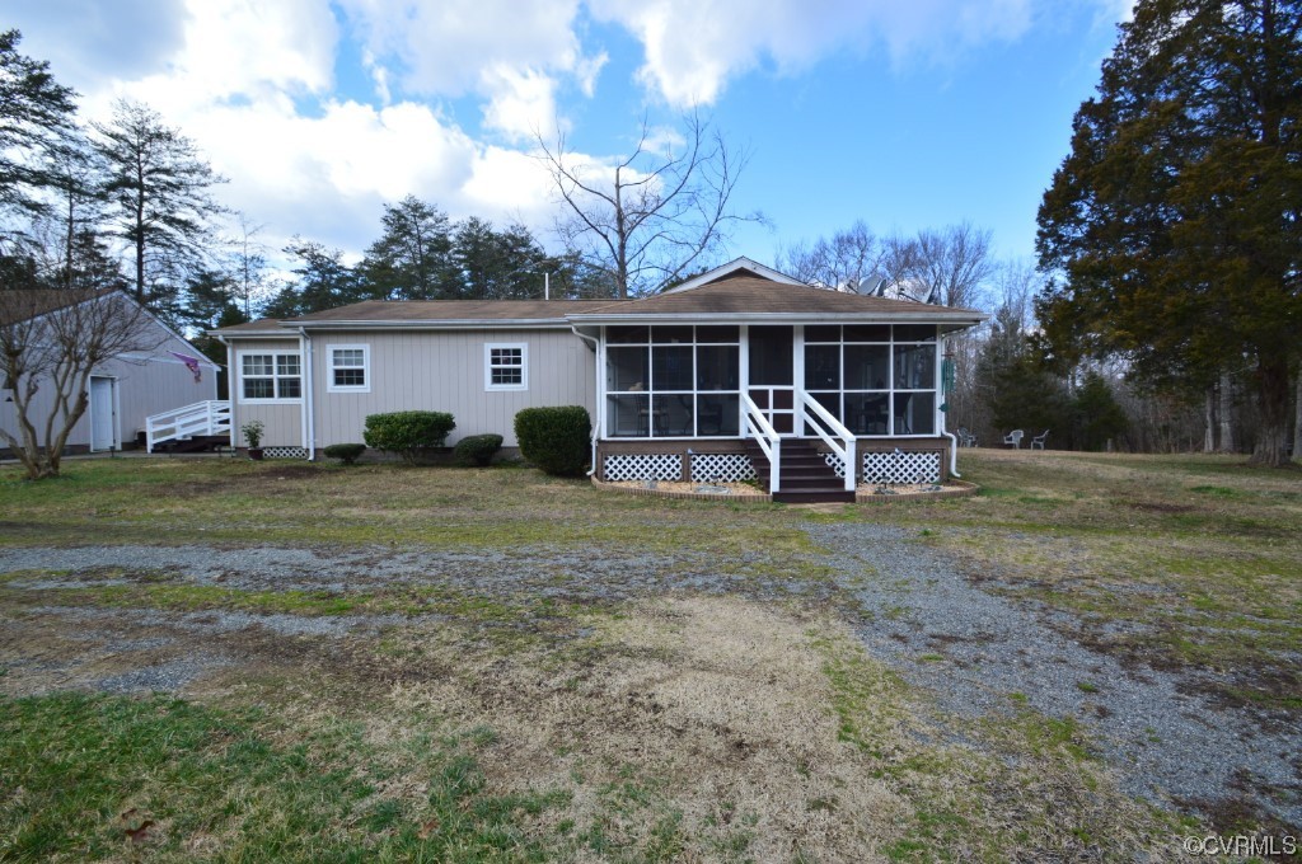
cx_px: 651
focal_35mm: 15
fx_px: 542
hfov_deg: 100.5
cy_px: 432
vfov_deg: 77.2
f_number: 10
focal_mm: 10
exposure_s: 1/320
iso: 400
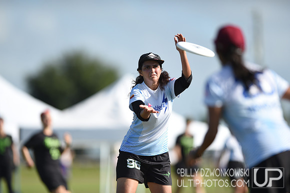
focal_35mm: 400
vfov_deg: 3.4
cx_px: 145
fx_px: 3220
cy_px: 96
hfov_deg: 5.2
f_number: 2.8
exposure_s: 1/1600
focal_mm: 400
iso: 100
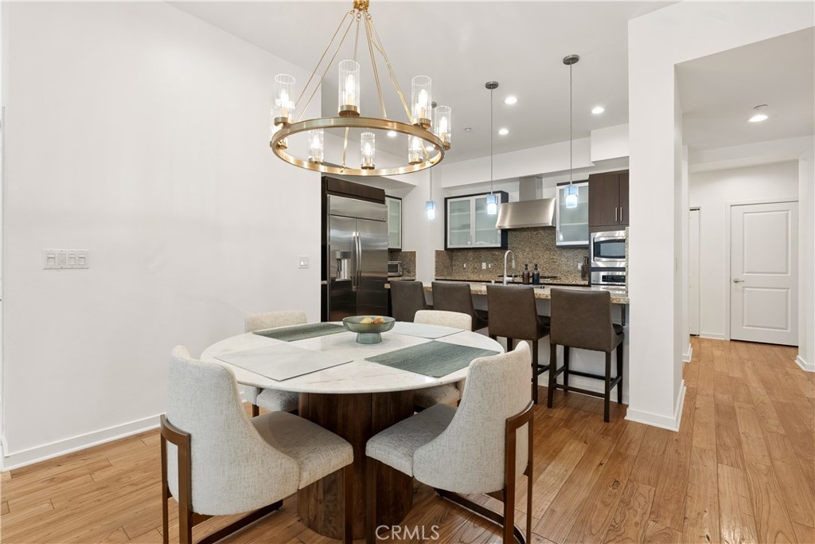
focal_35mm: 16
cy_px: 272
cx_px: 408
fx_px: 362
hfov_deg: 96.7
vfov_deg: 73.8
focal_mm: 16
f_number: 9
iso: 320
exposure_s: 1/2
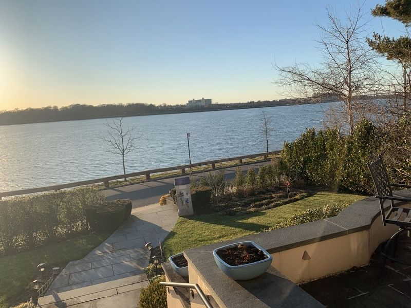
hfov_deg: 67.3
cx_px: 206
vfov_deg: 53.1
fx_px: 309
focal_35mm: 26
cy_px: 154
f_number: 1.8
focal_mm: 4.25
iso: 25
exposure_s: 1/1748
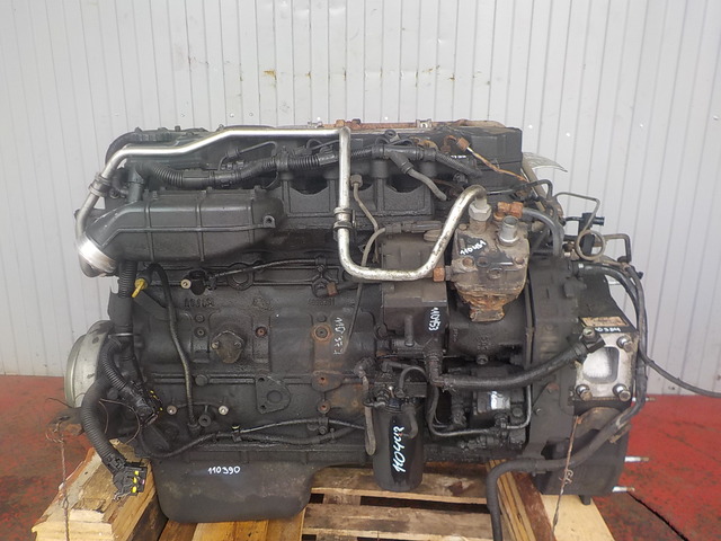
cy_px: 270
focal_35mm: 30
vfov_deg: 46.8
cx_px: 360
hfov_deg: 60.0
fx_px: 625
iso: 125
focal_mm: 4.1
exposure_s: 1/80
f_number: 3.3
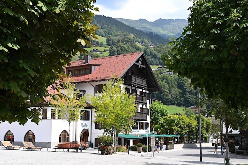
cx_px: 124
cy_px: 82
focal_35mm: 42
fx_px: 289
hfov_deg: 46.4
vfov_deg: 31.9
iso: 100
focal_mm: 42
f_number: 6.3
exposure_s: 1/320
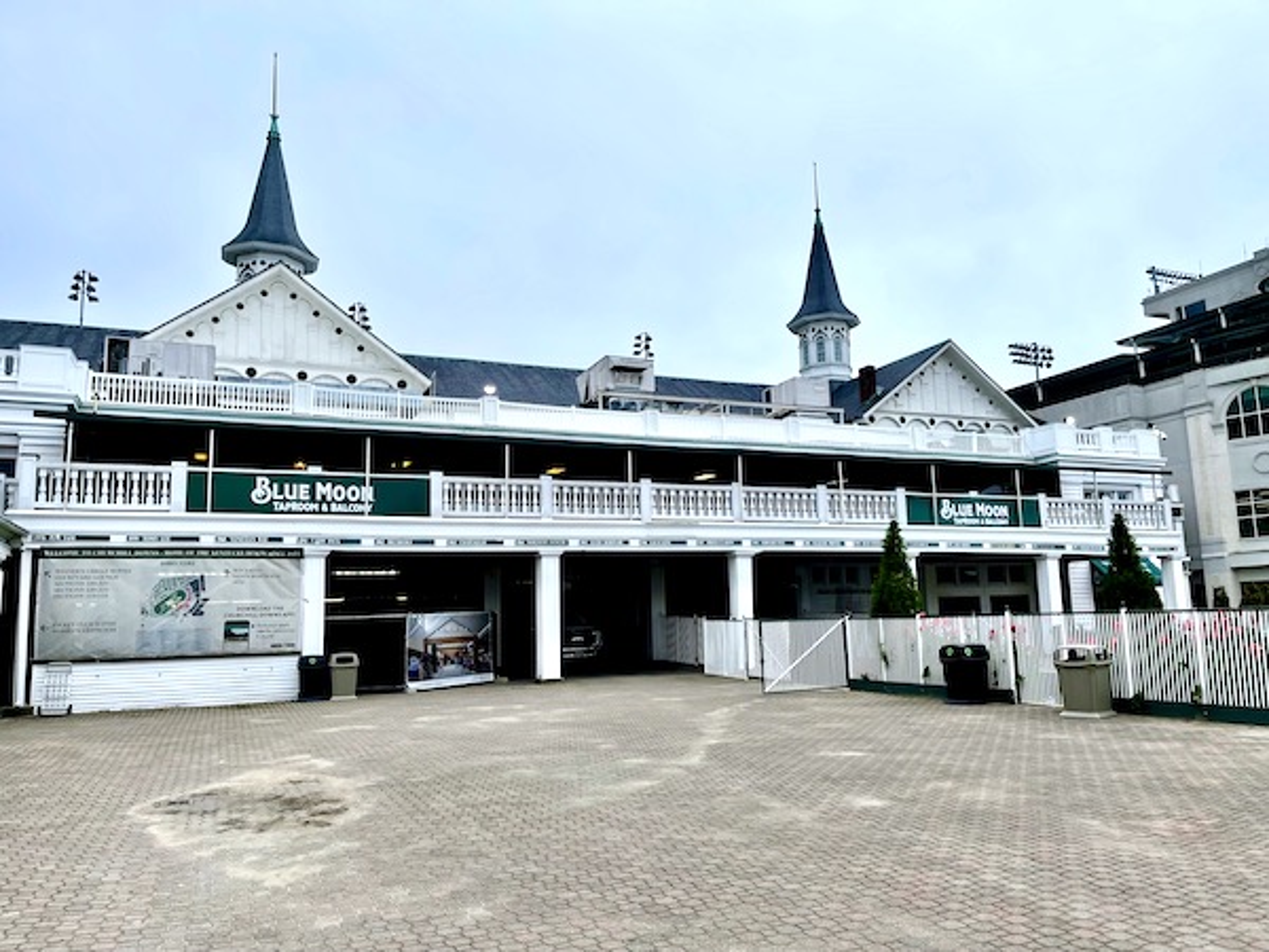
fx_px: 953
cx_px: 634
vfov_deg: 53.1
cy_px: 476
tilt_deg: +7.8
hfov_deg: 67.3
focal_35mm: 26
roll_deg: +1.6
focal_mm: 5.1
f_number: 1.6
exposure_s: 1/1057
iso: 32
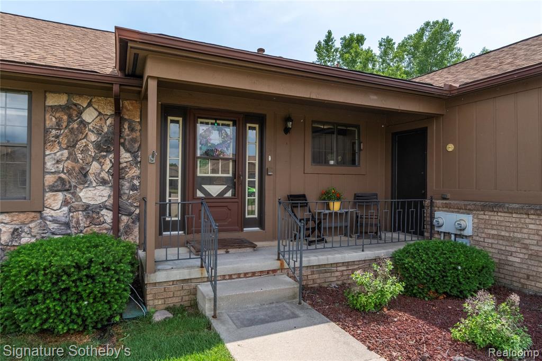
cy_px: 180
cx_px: 271
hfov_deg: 78.6
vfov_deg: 57.2
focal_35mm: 22
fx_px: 331
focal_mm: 14.6
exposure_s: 1/250
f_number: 8
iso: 640
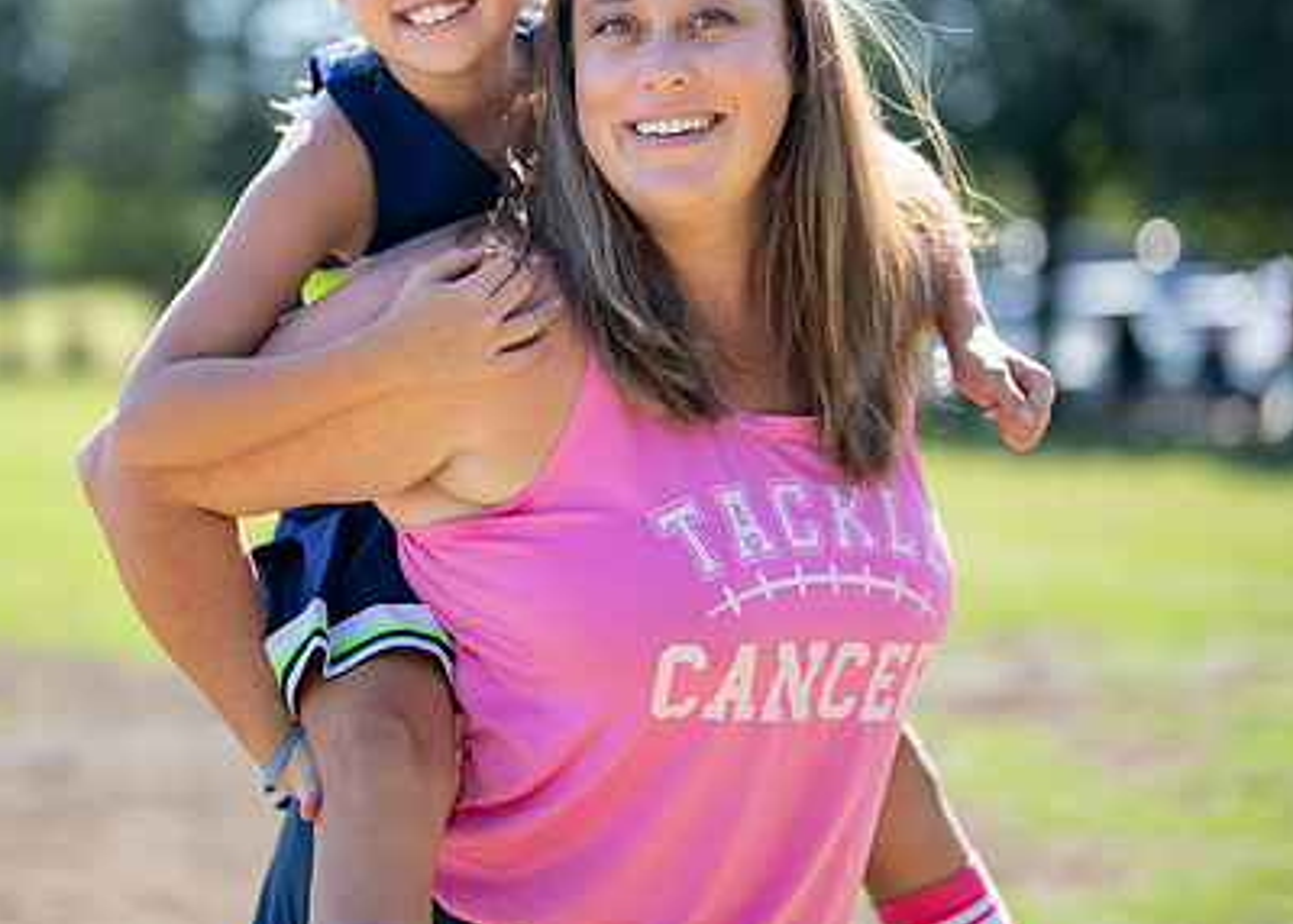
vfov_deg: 16.6
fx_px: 3159
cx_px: 454
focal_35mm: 86
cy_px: 229
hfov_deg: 23.1
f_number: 1.2
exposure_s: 1/8000
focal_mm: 50
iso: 250
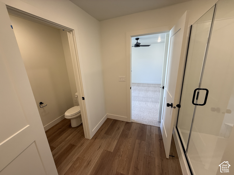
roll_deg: +2.7
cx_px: 117
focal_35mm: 14
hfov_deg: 102.1
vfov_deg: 85.7
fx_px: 95
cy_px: 88
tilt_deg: -14.7
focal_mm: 2.22
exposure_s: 1/120
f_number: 2.2
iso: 100
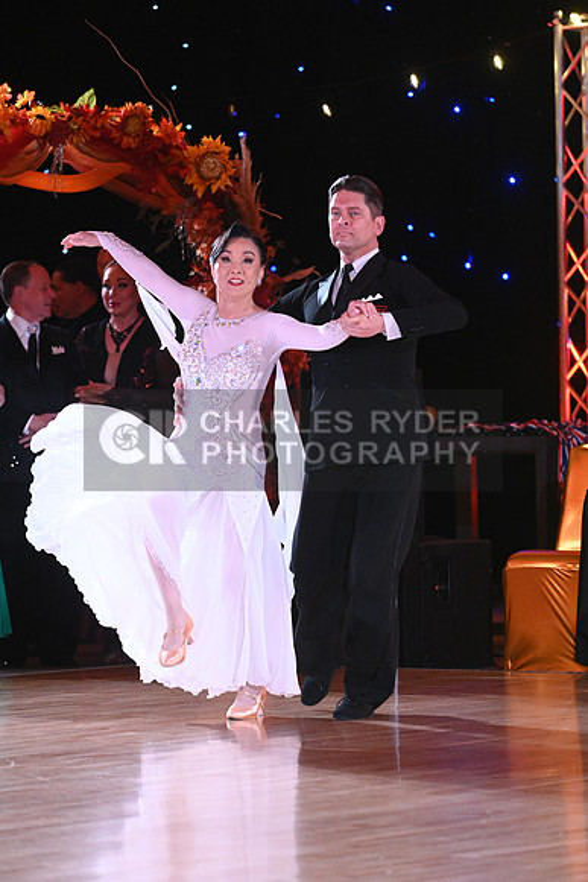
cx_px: 294
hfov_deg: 6.9
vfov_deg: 10.3
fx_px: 4897
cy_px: 441
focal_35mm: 200
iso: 5000
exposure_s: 1/400
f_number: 4
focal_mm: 200
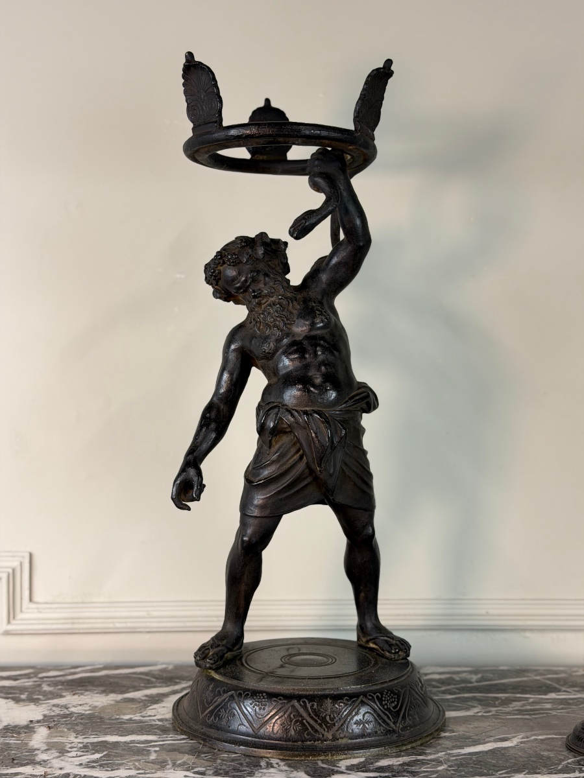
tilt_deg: -0.9
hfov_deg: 30.3
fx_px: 1080
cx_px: 292
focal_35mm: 48
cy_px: 389
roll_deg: +0.8
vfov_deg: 39.7
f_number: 1.78
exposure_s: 1/50
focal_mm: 6.76
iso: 125
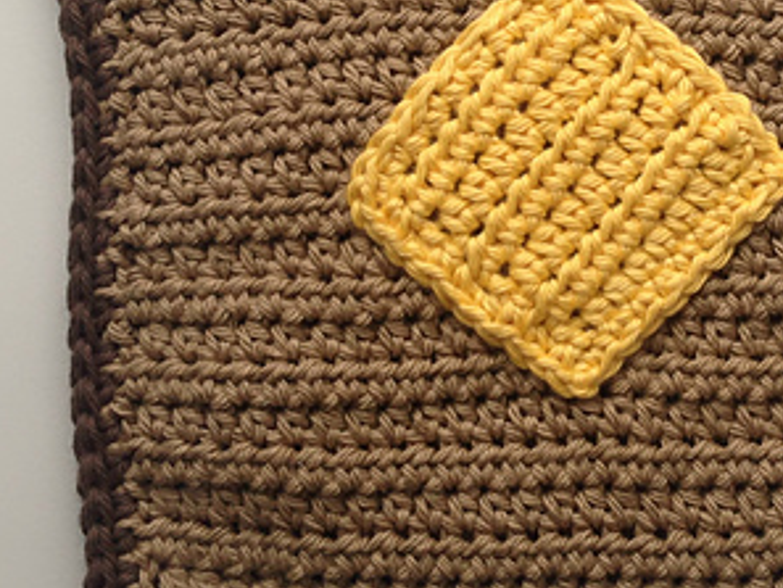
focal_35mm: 71
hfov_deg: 27.0
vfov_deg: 20.5
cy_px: 134
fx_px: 1607
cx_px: 583
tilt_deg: -86.6
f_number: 2.4
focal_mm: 4.12
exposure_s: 1/40
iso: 50
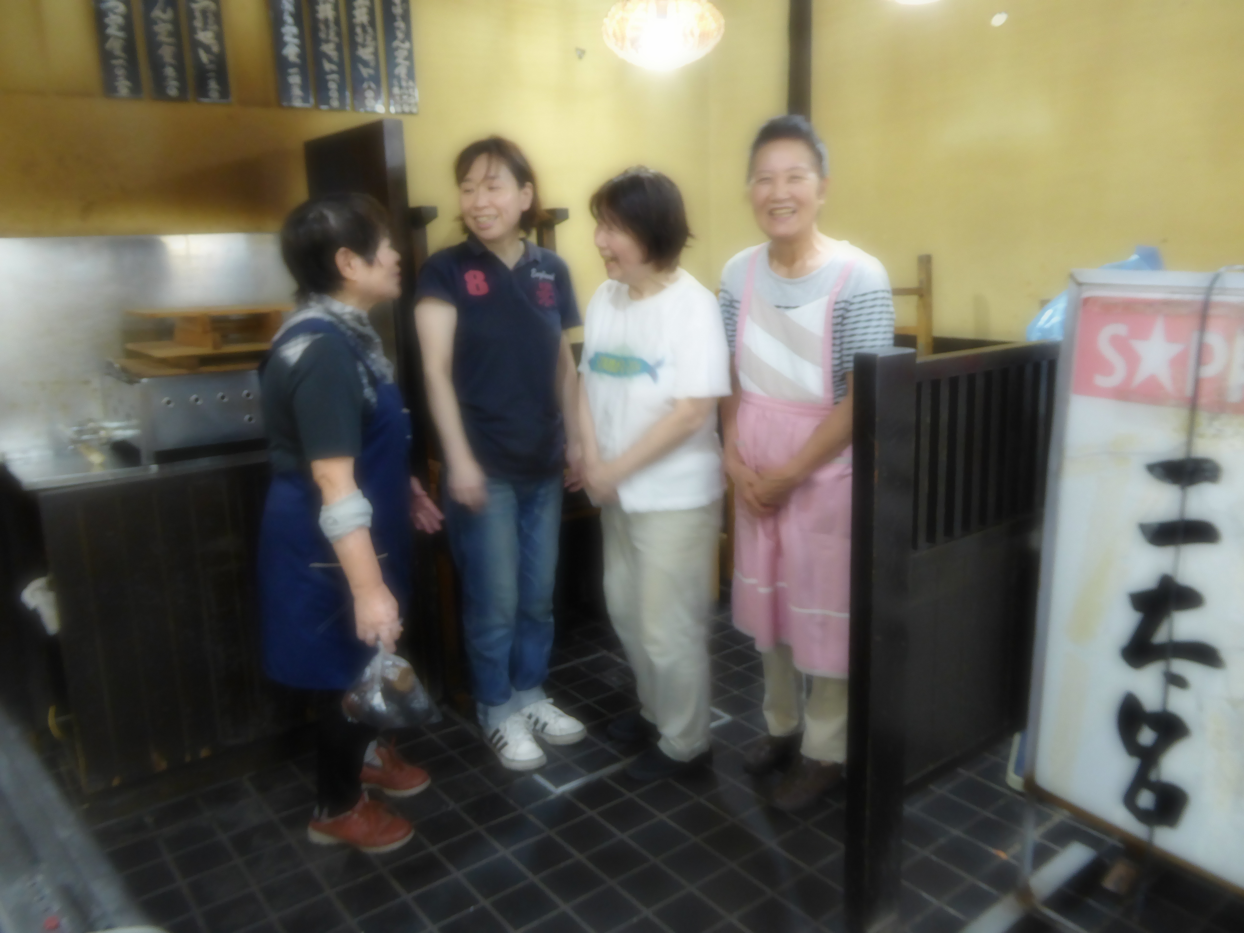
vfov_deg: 53.1
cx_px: 622
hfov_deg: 67.3
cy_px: 466
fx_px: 934
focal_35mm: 26
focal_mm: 4.7
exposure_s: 1/4
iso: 400
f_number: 3.4
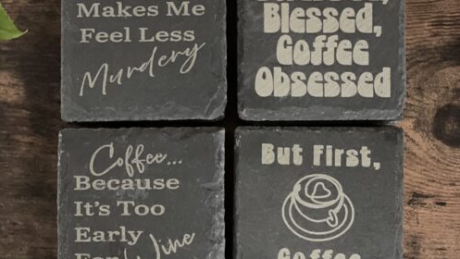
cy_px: 219
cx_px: 230
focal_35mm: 76
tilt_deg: -85.5
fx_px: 927
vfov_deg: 15.8
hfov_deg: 27.9
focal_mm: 6
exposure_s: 1/15
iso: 640
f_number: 2
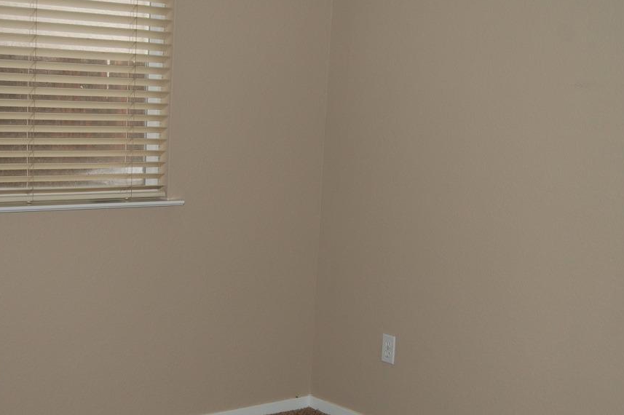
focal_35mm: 63
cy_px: 240
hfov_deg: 31.9
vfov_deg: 21.5
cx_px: 301
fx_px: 1091
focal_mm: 30
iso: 200
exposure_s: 1/60
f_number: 4.2
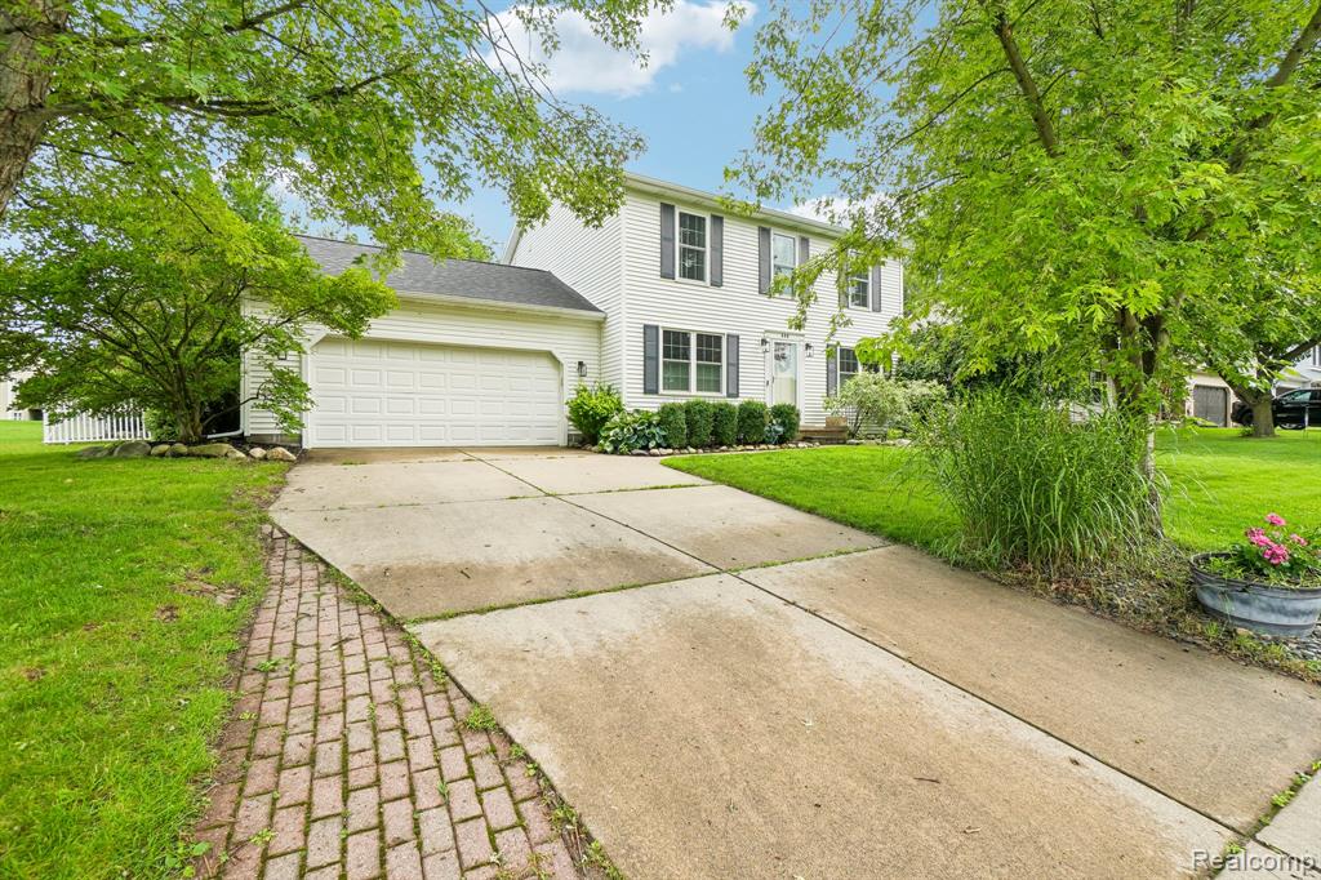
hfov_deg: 100.4
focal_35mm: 15
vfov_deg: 77.3
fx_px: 550
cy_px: 440
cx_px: 660
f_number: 8
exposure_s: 1/90
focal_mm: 10
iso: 100
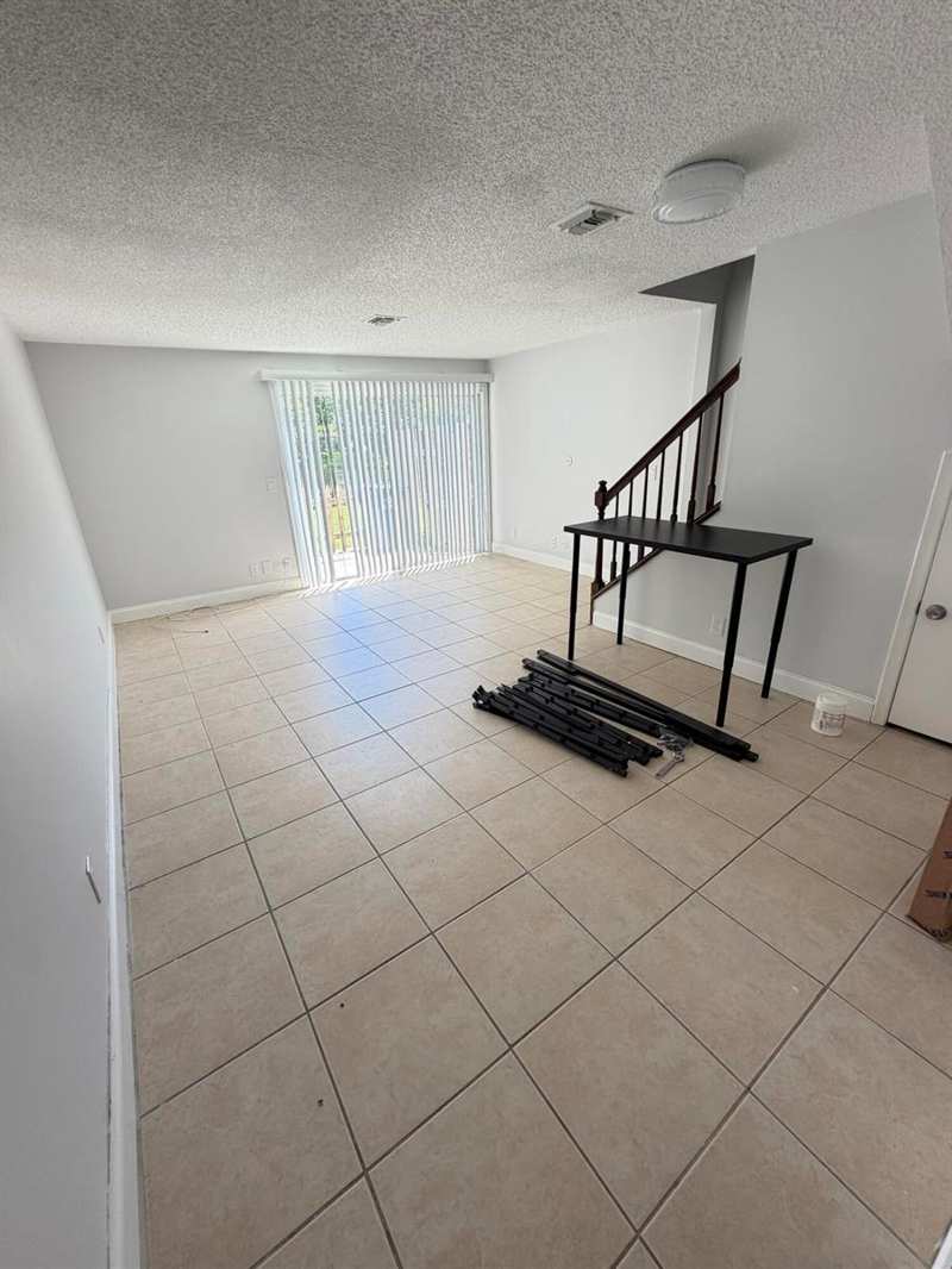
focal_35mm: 14
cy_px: 634
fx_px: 513
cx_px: 476
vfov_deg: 102.1
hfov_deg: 85.7
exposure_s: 1/121
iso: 80
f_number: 2.2
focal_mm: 2.22
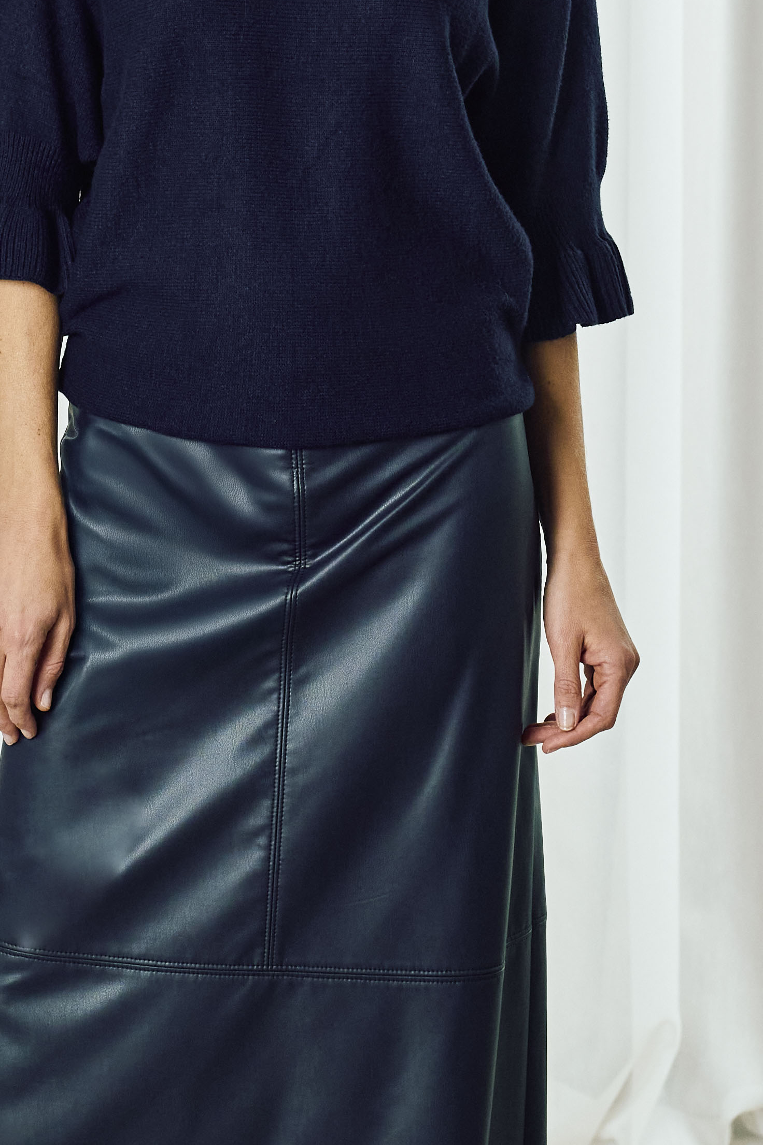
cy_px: 535
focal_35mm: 185
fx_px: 5883
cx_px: 187
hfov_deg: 7.4
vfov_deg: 11.1
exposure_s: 1/250
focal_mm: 70
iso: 1600
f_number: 5.6
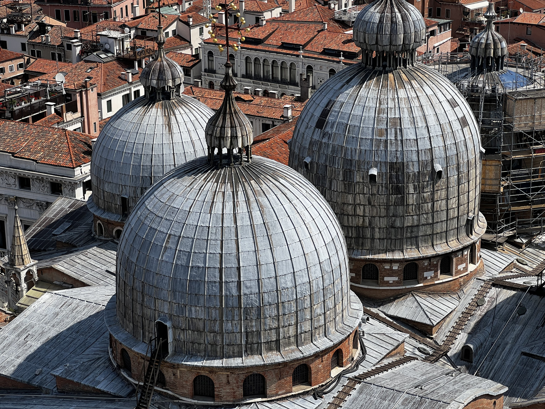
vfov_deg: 19.1
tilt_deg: -18.4
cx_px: 272
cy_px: 204
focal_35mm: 77
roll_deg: +1.2
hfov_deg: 25.3
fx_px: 1212
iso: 32
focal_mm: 9
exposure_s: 1/774
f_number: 2.8
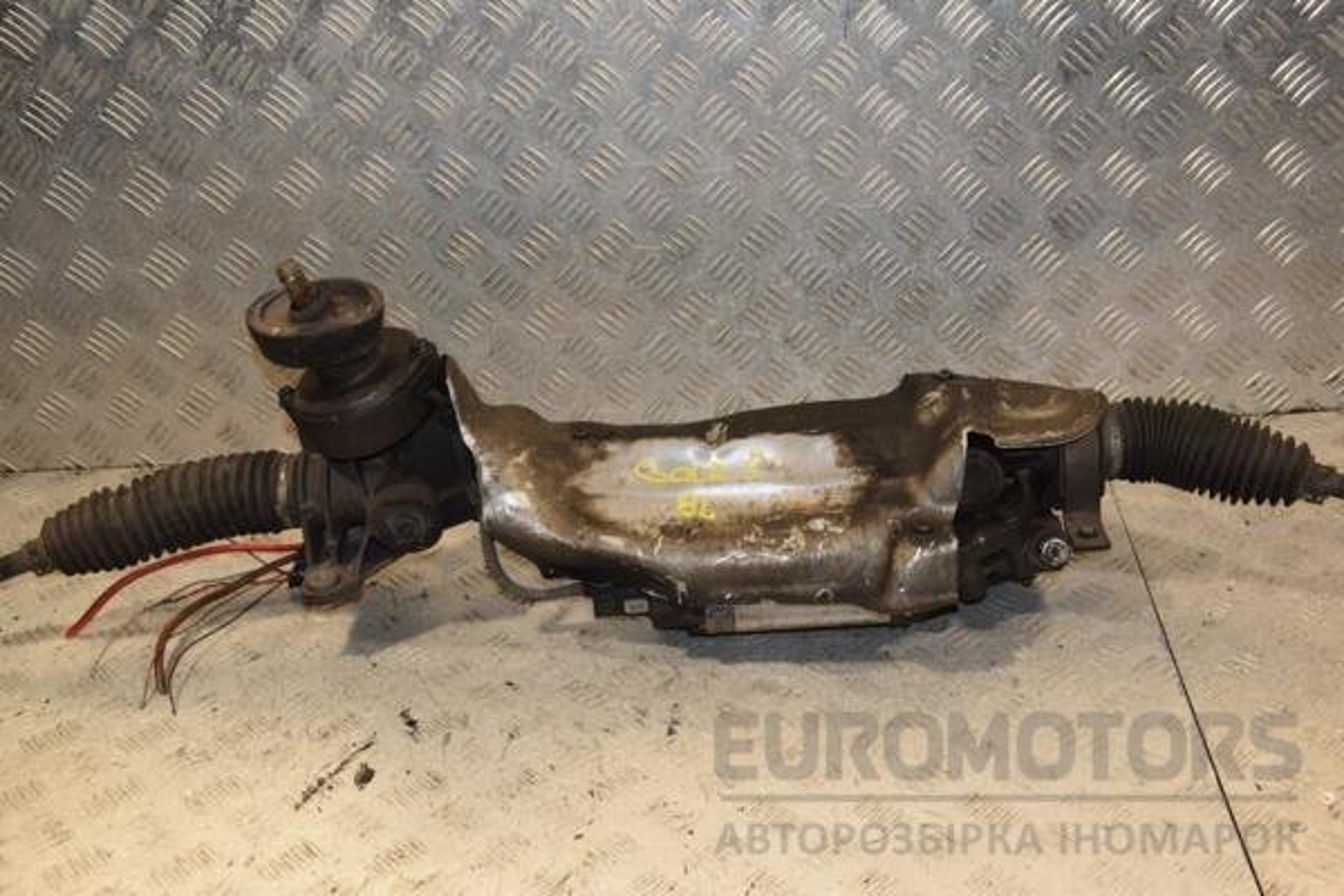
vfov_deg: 29.9
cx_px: 672
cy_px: 448
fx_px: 1680
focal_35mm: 45
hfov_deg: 43.6
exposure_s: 1/200
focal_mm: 30
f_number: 6.3
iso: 800
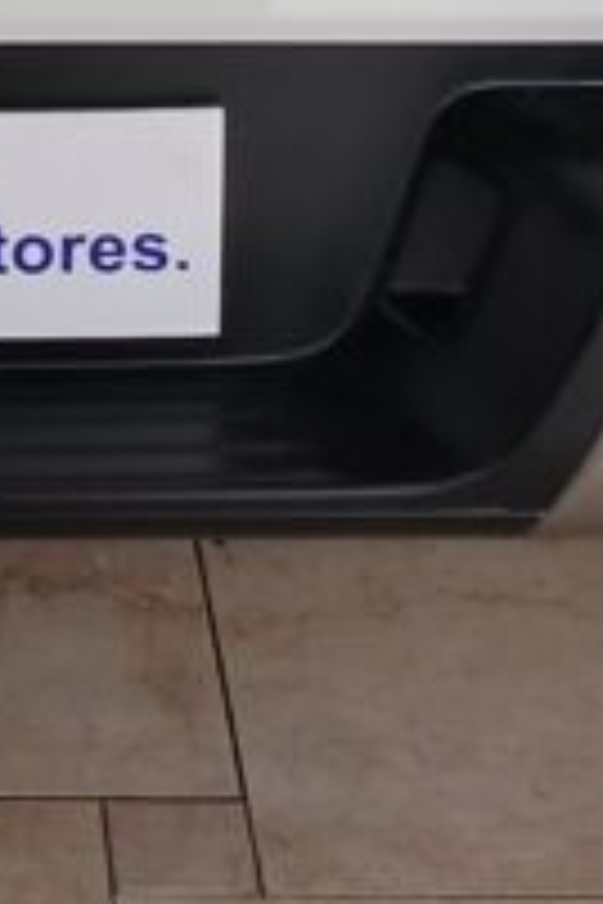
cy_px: -504
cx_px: -212
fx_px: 3191
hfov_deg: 10.5
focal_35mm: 127
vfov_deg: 14.8
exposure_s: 1/100
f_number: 1.75
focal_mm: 5.25
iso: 203
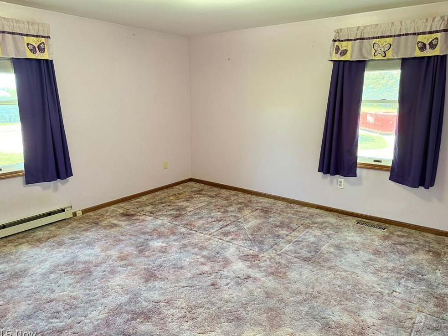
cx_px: 222
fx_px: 324
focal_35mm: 25
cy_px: 166
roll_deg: +0.4
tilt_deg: -11.8
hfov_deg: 69.4
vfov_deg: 54.9
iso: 250
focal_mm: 6.76
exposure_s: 1/60
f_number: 1.78
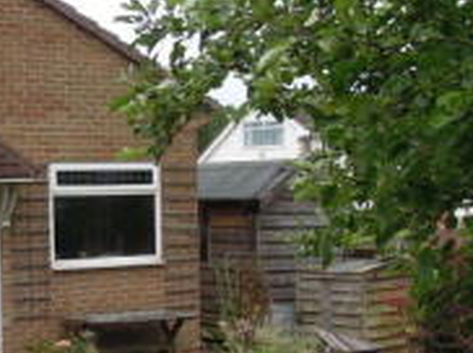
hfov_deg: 23.5
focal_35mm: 77
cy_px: 214
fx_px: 1051
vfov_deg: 19.1
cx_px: -71
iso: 160
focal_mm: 4.3
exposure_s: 1/1250
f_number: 2.8
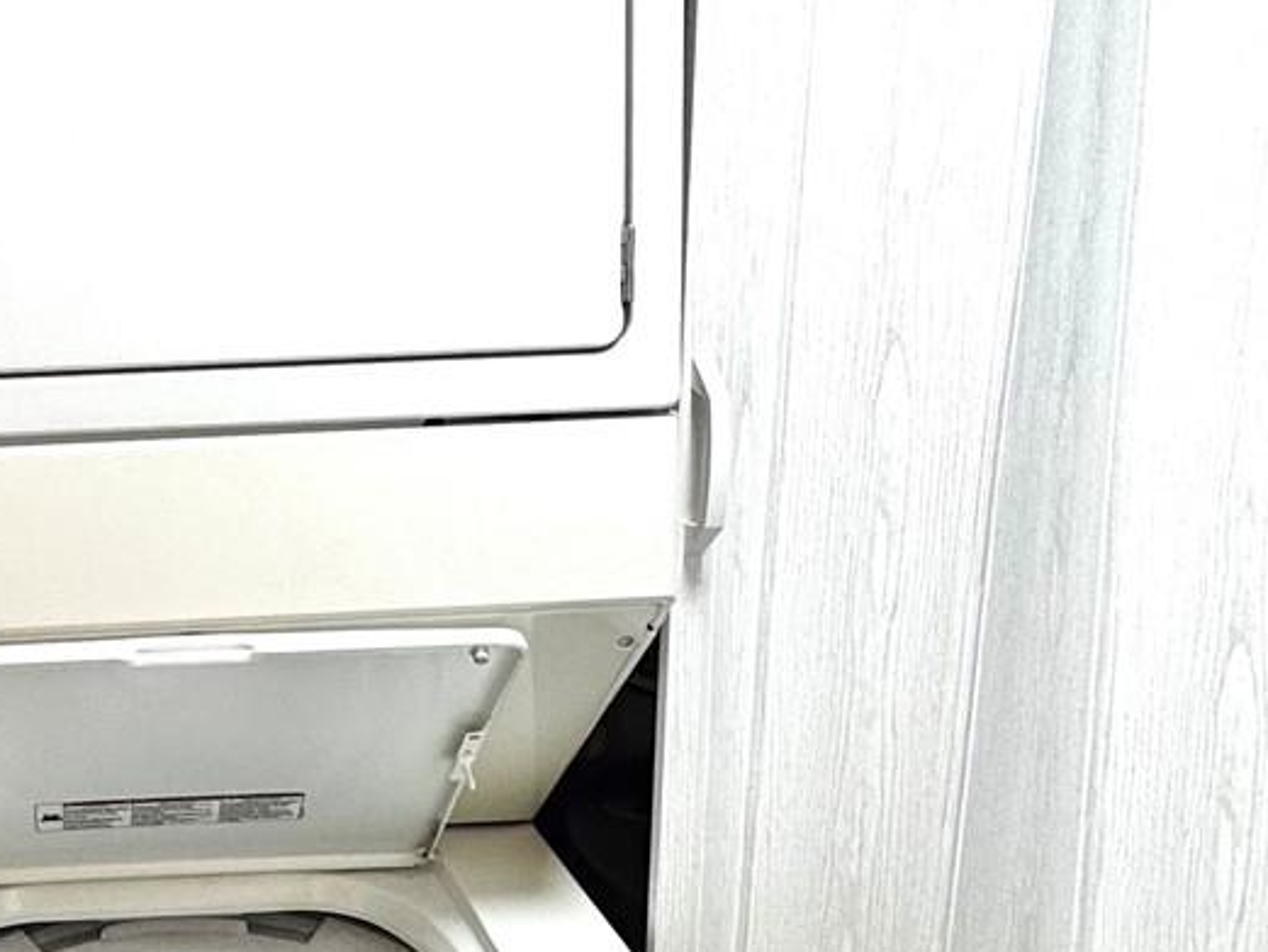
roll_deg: +1.9
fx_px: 1575
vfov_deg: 33.5
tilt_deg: -6.2
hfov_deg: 40.0
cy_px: 360
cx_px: 83
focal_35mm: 43
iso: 100
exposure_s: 1/120
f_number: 2.2
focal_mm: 2.22
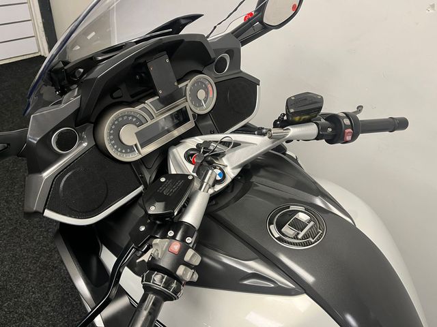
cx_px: 218
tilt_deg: -40.4
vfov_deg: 53.1
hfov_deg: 67.3
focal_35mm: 26
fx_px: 328
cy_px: 164
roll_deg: -8.8
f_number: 1.6
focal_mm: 5.1
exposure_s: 1/50
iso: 100
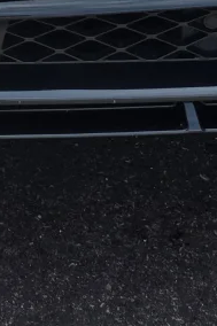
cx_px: -77
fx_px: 1222
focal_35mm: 135
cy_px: -459
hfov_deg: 9.9
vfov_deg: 12.1
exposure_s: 1/3363
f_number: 1.7
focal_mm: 6.3
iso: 80
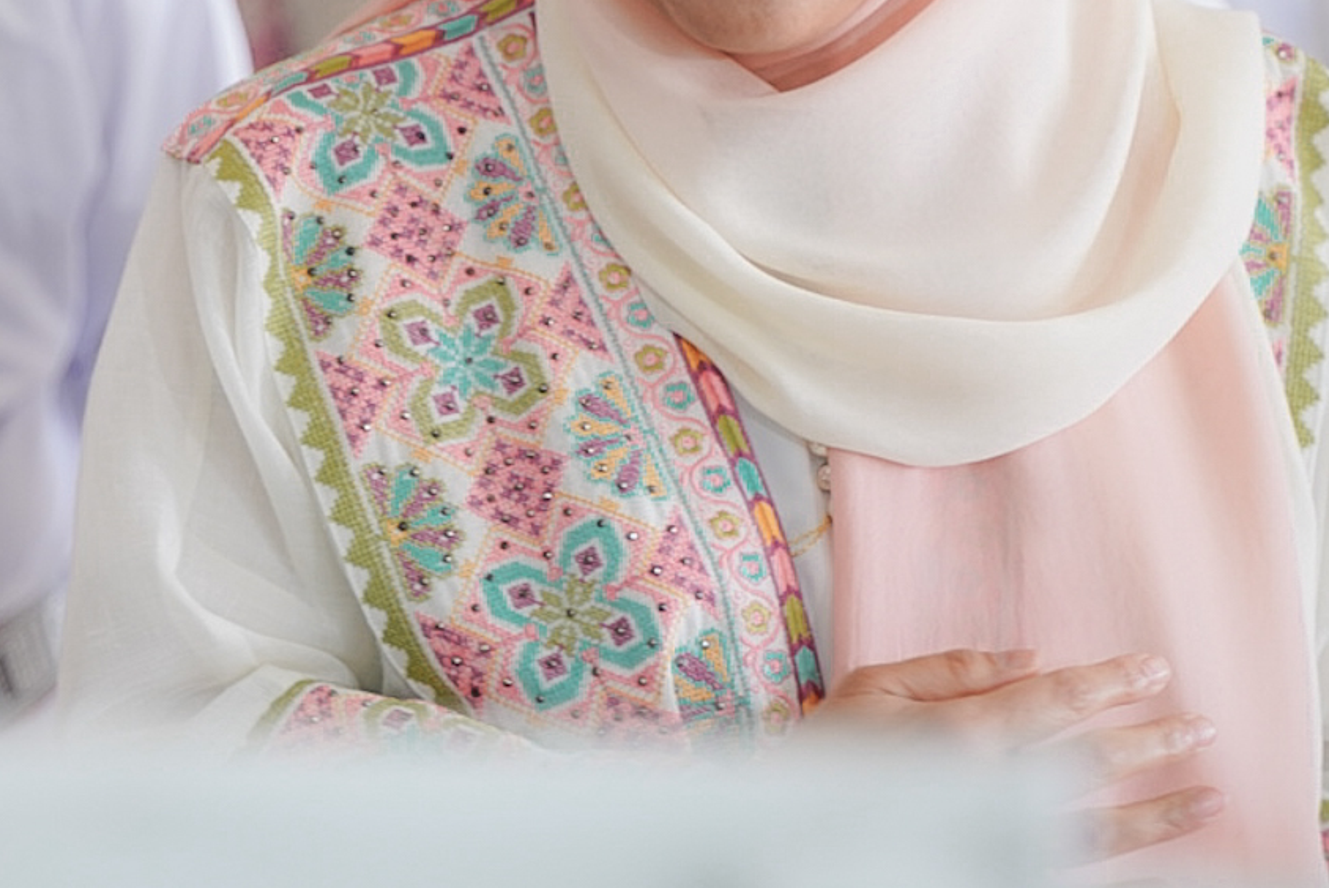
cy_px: 88
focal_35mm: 175
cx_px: 211
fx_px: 6463
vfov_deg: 7.8
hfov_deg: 11.7
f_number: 2.8
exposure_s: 1/100
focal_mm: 72
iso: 320
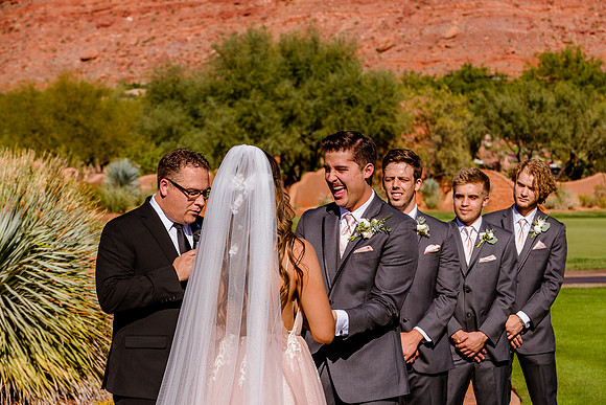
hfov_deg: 18.6
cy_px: 202
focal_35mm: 110
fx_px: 1852
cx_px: 303
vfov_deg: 12.5
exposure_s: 1/800
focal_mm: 110
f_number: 8
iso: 200
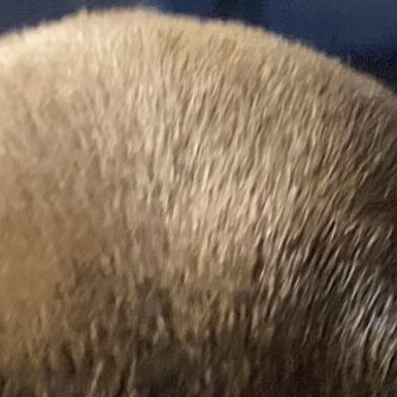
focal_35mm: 147
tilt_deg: -25.4
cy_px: 958
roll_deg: +4.2
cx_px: 136
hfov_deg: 11.9
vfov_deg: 10.3
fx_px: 1907
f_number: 1.8
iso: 500
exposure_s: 1/46
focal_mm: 4.25
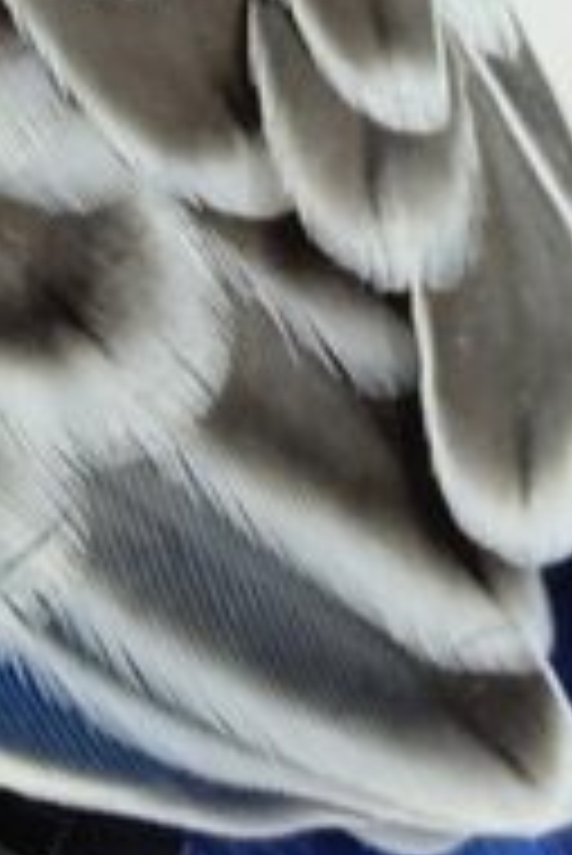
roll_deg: +0.8
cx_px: -401
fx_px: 8136
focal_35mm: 342
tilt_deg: -4.8
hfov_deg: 4.0
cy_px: -878
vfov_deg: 5.9
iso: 100
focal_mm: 5.96
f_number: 1.6
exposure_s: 1/100
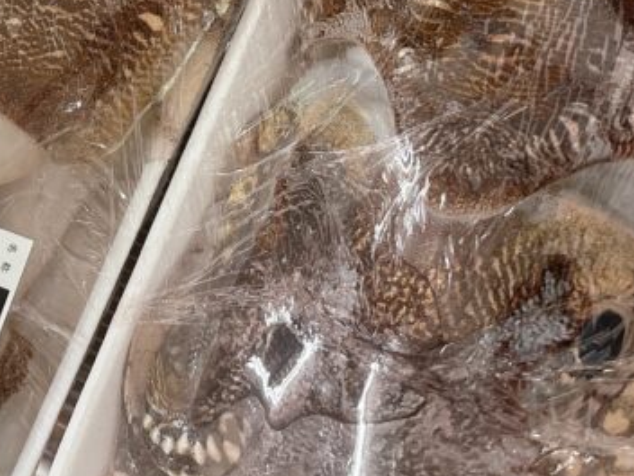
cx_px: 173
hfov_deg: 27.1
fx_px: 1300
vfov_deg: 19.7
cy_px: -67
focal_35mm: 71
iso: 160
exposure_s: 1/60
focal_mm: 5.96
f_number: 1.6
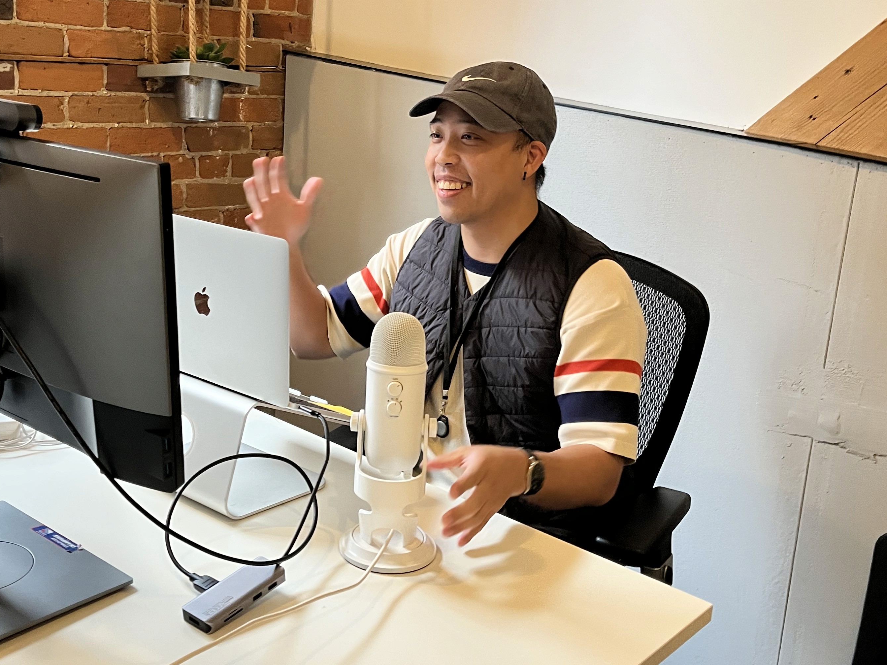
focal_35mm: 39
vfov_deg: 36.8
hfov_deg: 47.7
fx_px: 999
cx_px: 370
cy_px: 314
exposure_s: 1/60
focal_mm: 5.1
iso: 160
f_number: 1.6
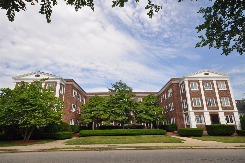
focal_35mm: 21
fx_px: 143
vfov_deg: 59.4
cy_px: 82
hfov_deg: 81.3
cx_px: 122
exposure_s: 1/200
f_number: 13
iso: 200
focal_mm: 14
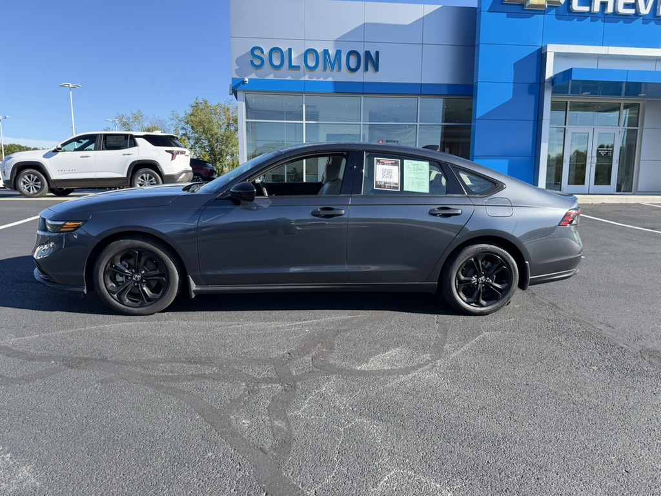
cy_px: 248
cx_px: 330
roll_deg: +0.6
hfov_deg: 71.6
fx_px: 458
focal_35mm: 24
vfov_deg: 56.8
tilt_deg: -8.2
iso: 100
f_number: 1.78
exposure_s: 1/2000
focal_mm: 6.76
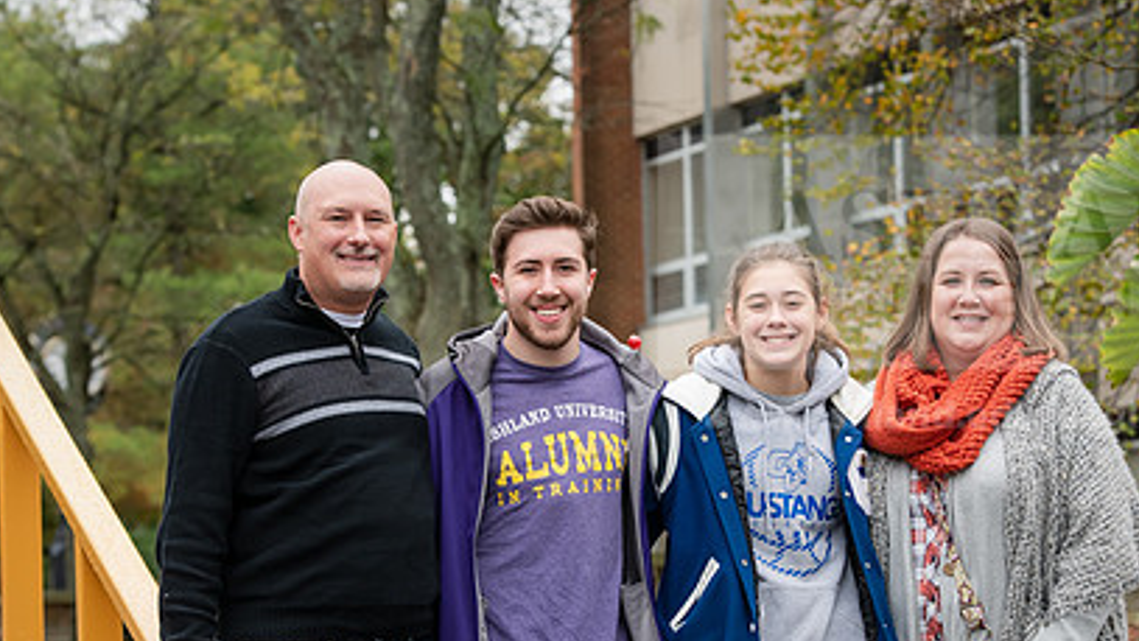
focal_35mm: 142
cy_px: 474
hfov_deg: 15.1
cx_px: 574
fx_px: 4289
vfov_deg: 8.5
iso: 500
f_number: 5.6
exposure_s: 1/250
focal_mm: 95
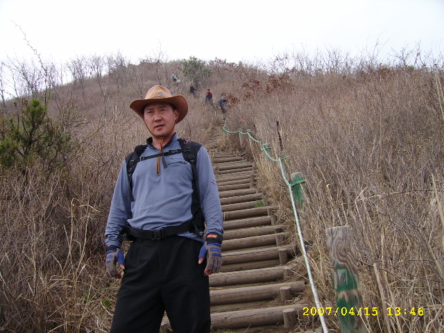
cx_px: 222
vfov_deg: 40.7
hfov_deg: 52.6
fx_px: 449
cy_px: 166
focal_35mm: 35
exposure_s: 1/192
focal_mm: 5.95
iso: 50
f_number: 5.8
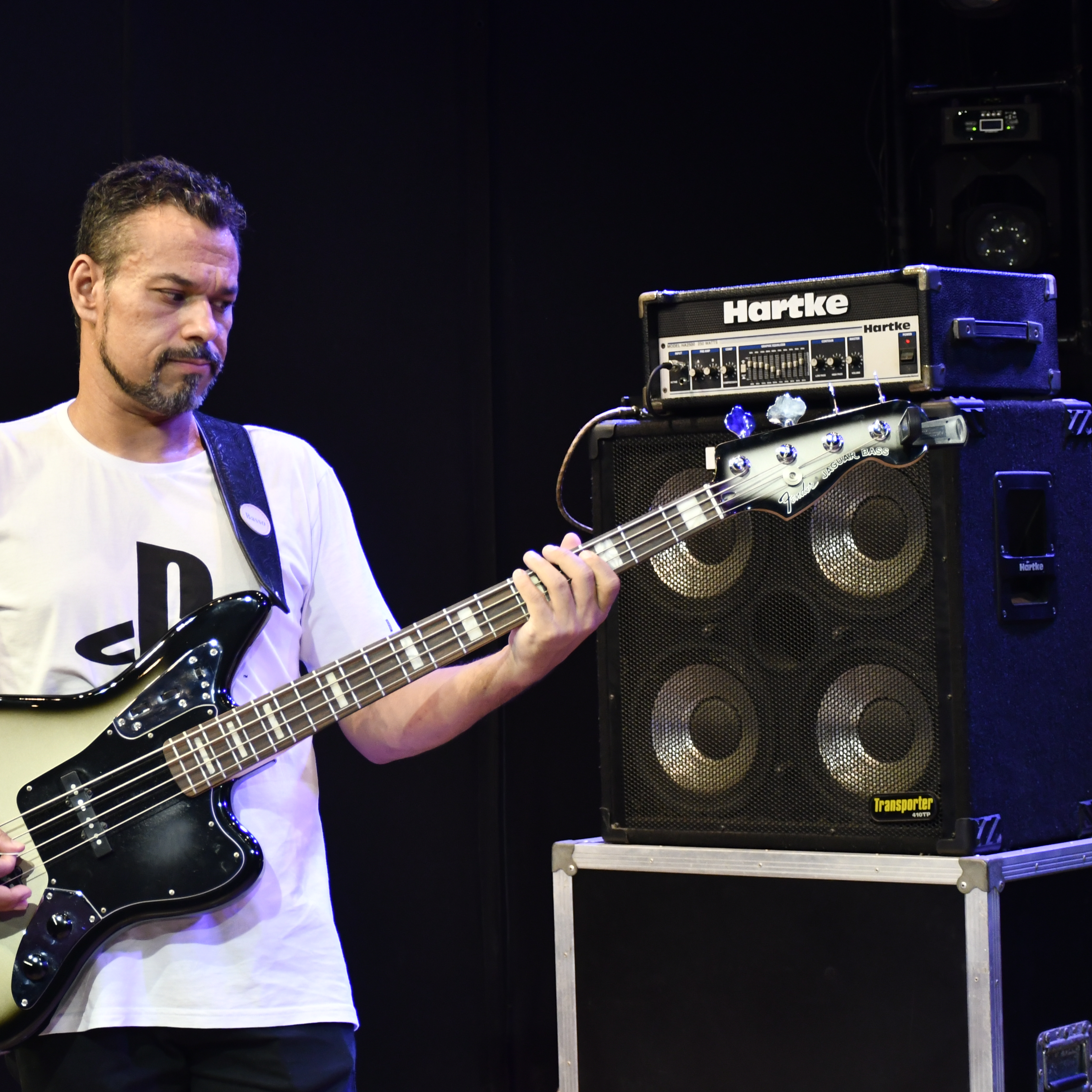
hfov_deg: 20.1
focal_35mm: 86
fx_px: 3069
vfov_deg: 20.2
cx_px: 320
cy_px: 543
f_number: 4.5
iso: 1250
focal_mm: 45
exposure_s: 1/125
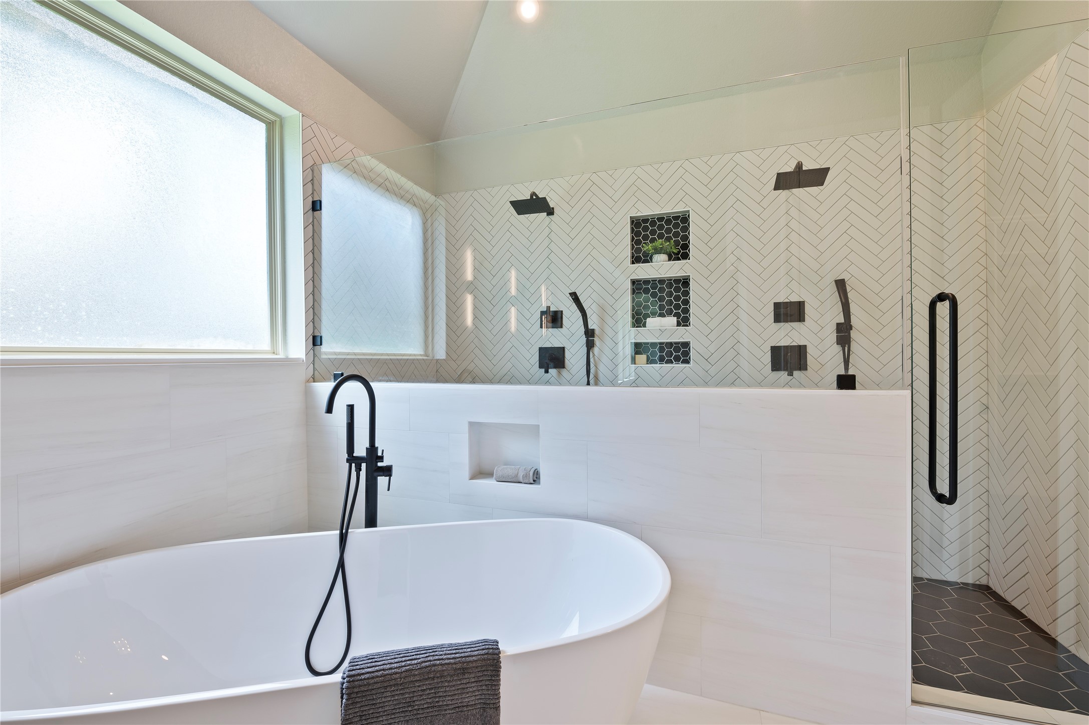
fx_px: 453
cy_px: 362
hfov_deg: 100.4
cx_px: 544
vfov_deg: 77.2
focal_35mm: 15
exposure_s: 1/4
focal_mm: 15
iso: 125
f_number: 6.3
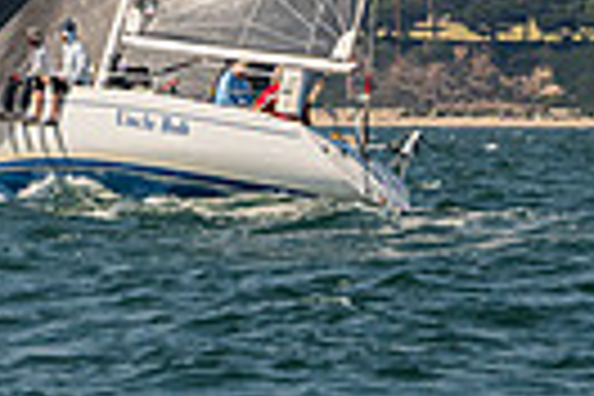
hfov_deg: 2.7
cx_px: -62
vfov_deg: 1.8
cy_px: -565
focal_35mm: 753
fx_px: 12424
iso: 400
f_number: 8
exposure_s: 1/2000
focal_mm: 125
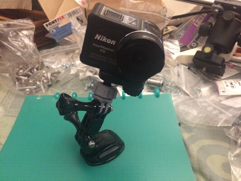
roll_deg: +1.5
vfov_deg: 48.2
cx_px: 120
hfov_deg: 61.6
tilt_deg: -40.9
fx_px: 202
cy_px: 90
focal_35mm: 29
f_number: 2.2
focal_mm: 4.15
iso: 500
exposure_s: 1/17
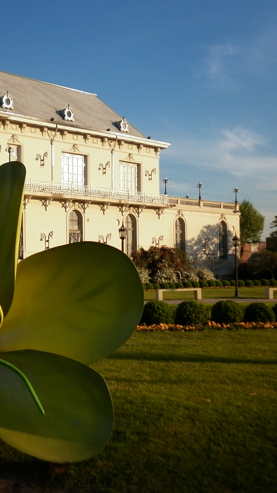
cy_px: 247
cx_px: 62
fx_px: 535
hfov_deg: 28.5
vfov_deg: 49.4
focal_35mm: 41
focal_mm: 5
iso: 80
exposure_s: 1/200
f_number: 7.1
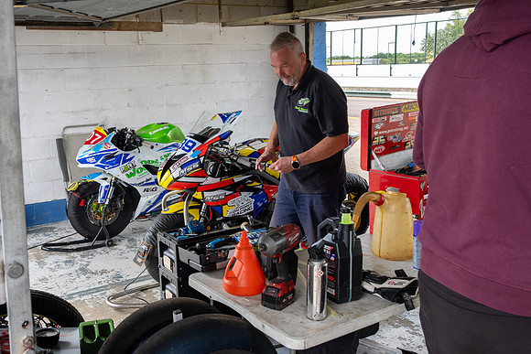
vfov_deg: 35.9
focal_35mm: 37
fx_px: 547
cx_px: 223
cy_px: 177
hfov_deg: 51.6
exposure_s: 1/125
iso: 640
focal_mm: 32
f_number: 8
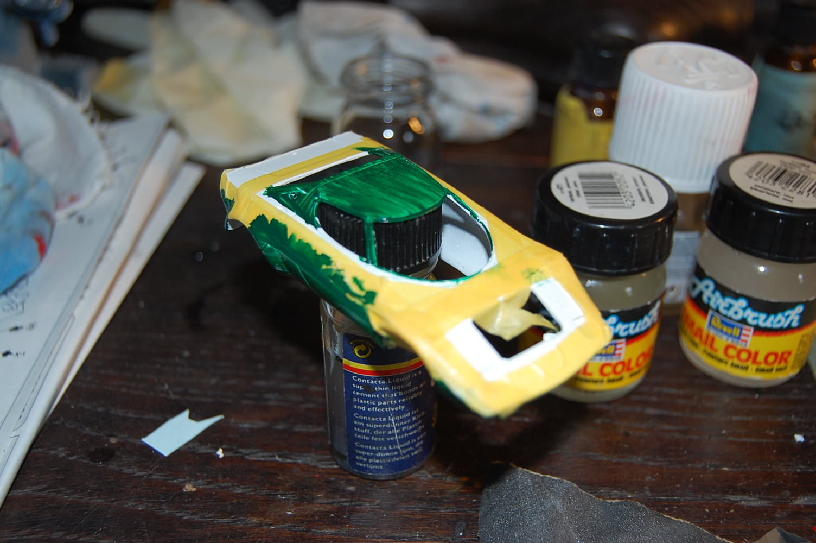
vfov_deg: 31.8
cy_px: 272
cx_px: 408
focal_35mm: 42
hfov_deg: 46.4
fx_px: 951
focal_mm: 28
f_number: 4.2
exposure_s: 1/60
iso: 250
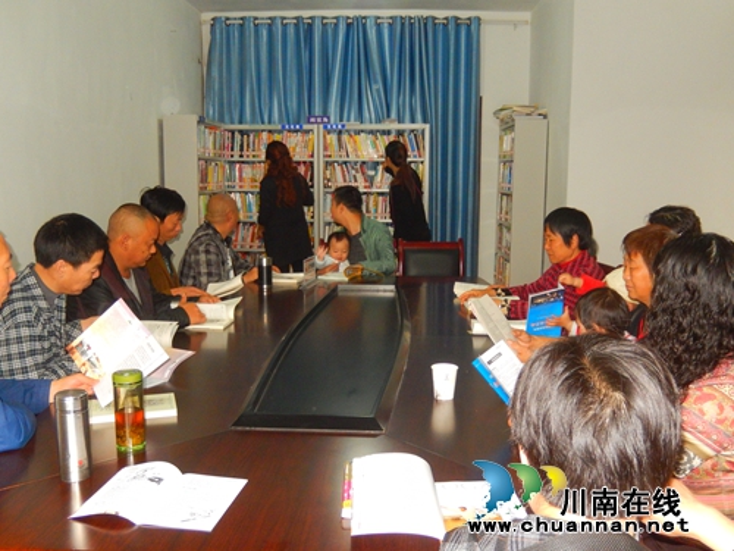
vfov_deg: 39.7
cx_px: 367
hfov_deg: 51.4
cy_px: 276
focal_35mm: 36
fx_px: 763
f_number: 4
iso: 560
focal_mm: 6.5
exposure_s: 1/30
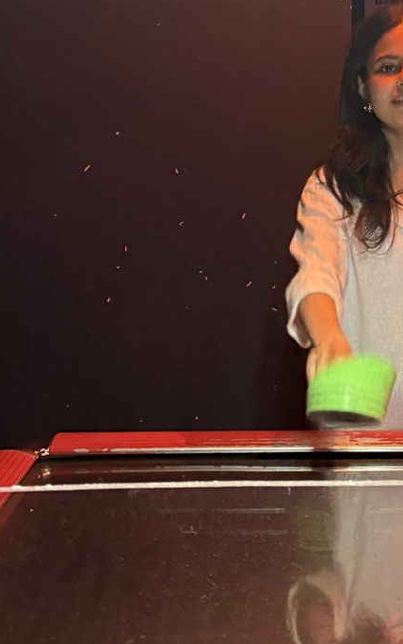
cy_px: 180
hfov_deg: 23.7
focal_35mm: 52
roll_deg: -0.3
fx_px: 914
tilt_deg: -10.9
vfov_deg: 38.1
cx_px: 415
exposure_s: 1/33
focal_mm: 6.76
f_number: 1.78
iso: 800
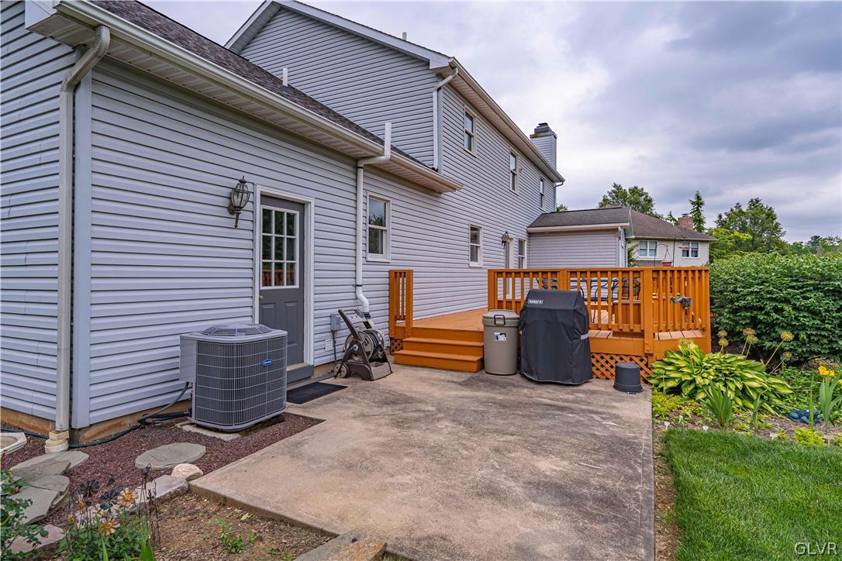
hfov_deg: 93.3
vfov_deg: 70.4
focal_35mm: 17
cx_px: 421
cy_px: 280
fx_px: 398
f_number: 7.1
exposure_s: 1/3200
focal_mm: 17
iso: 320
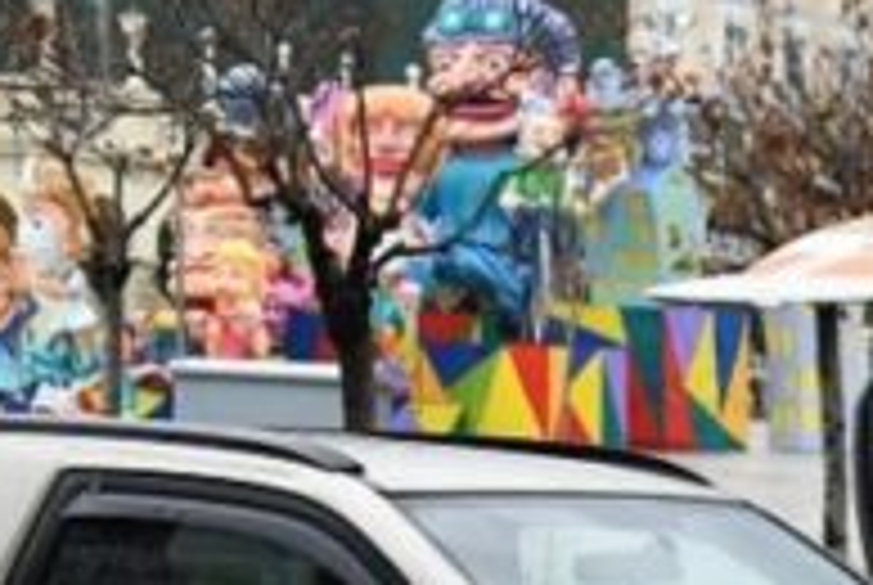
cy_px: 1114
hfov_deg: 7.8
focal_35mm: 253
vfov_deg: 5.4
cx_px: 1638
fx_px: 6145
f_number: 4.5
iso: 1600
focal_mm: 40
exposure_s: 1/800
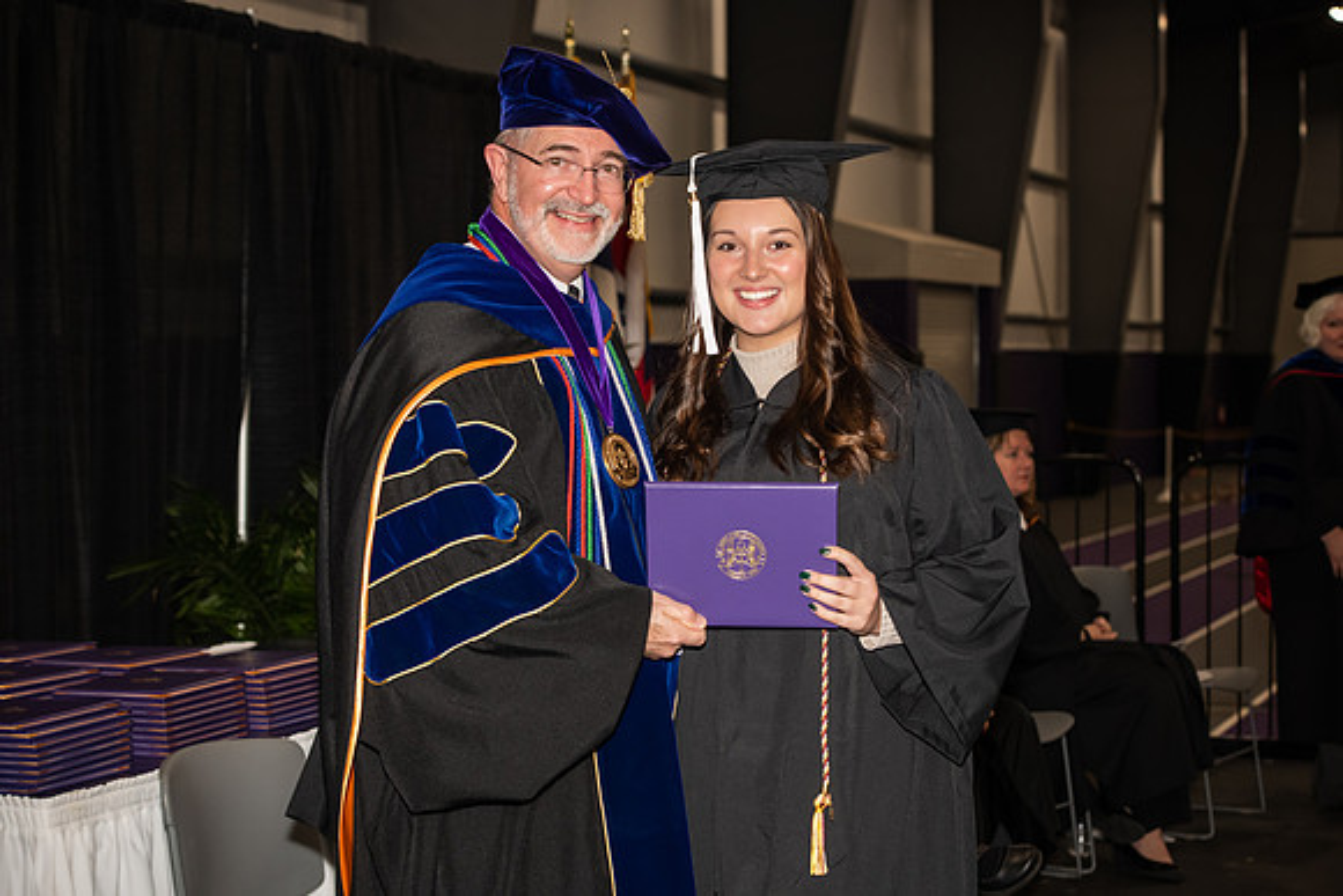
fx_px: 2612
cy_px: 448
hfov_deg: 28.8
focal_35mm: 70
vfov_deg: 19.5
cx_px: 672
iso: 1000
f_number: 5.6
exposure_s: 1/200
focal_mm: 70
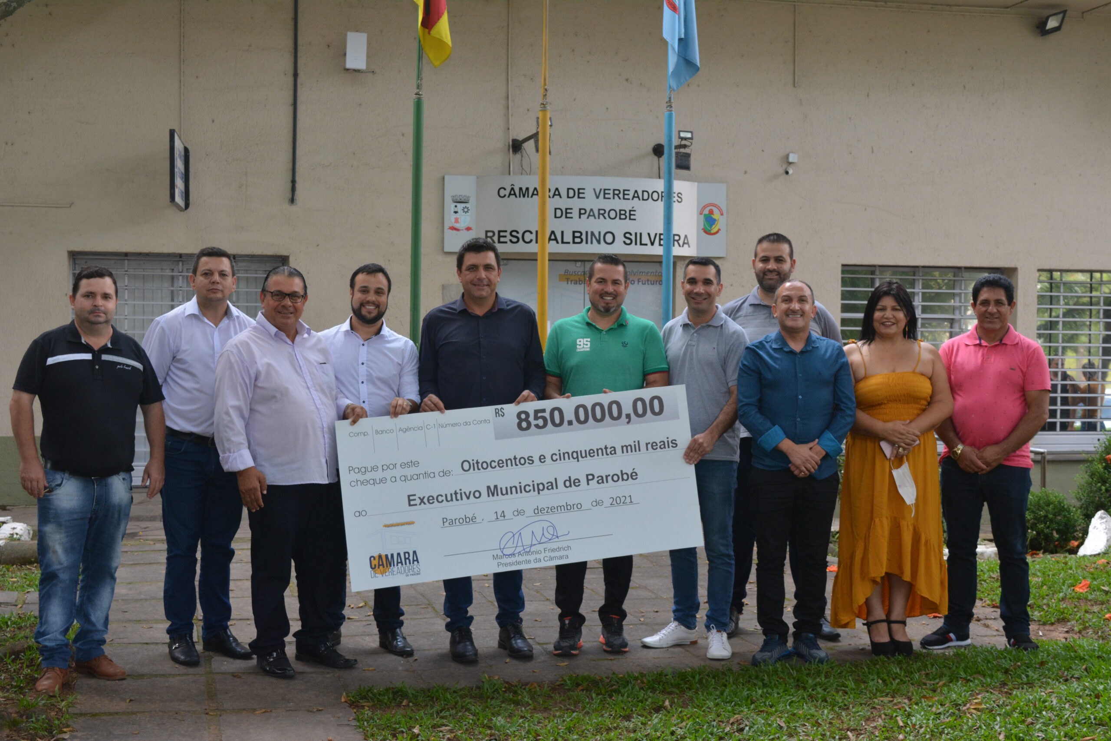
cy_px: 370
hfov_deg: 41.1
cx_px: 556
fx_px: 1481
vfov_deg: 28.1
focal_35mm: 48
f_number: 9
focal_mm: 32
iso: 800
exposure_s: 1/160
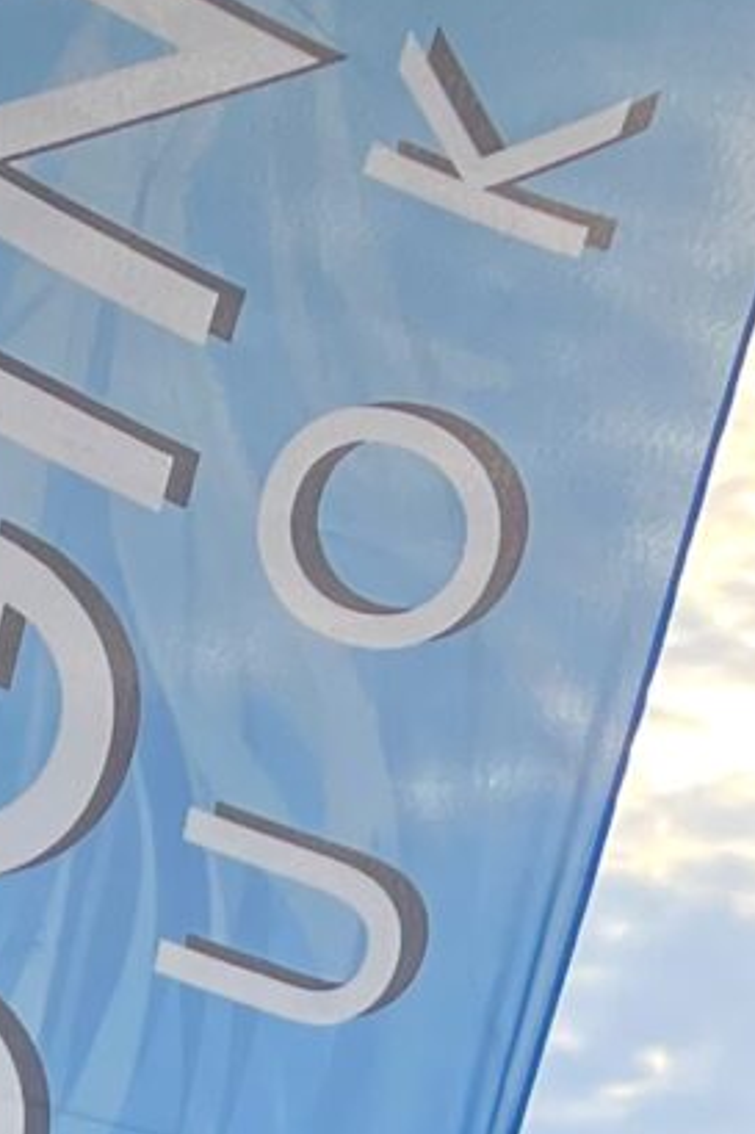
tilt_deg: -4.5
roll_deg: -1.1
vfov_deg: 10.3
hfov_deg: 7.7
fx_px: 5321
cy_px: 2838
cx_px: -794
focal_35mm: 169
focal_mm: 4.2
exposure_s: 1/1887
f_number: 1.6
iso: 32
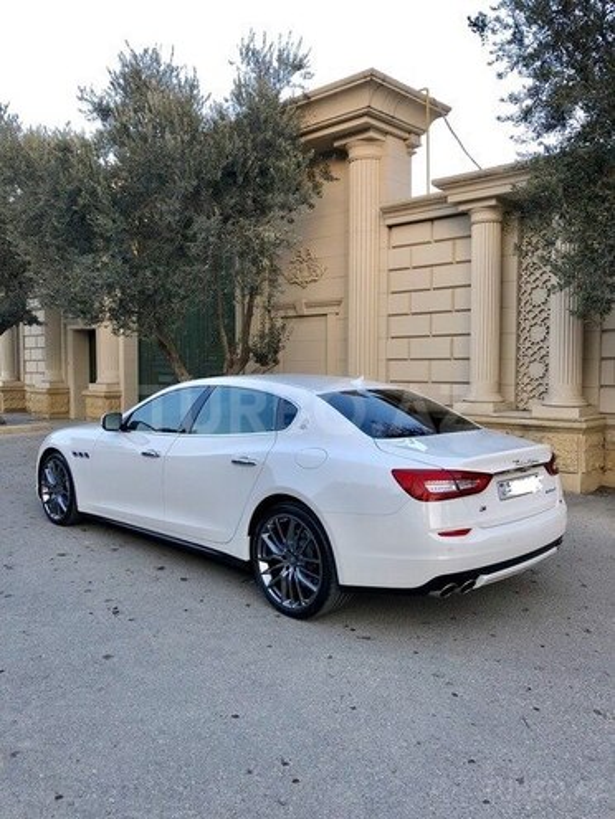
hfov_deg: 49.7
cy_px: 410
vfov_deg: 63.4
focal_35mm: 28
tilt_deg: -3.0
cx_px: 308
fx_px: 663
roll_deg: +0.0
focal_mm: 4
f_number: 1.8
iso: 32
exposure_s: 1/100
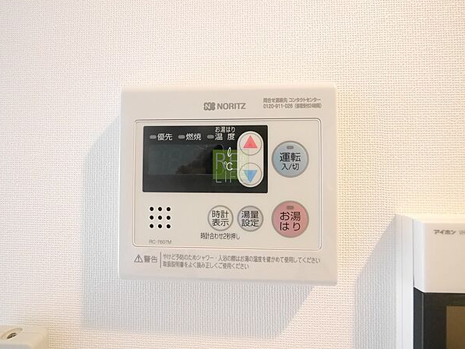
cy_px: 167
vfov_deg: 81.7
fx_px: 202
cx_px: 231
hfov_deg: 98.2
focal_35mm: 15
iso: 3200
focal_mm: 7
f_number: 4
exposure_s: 1/60
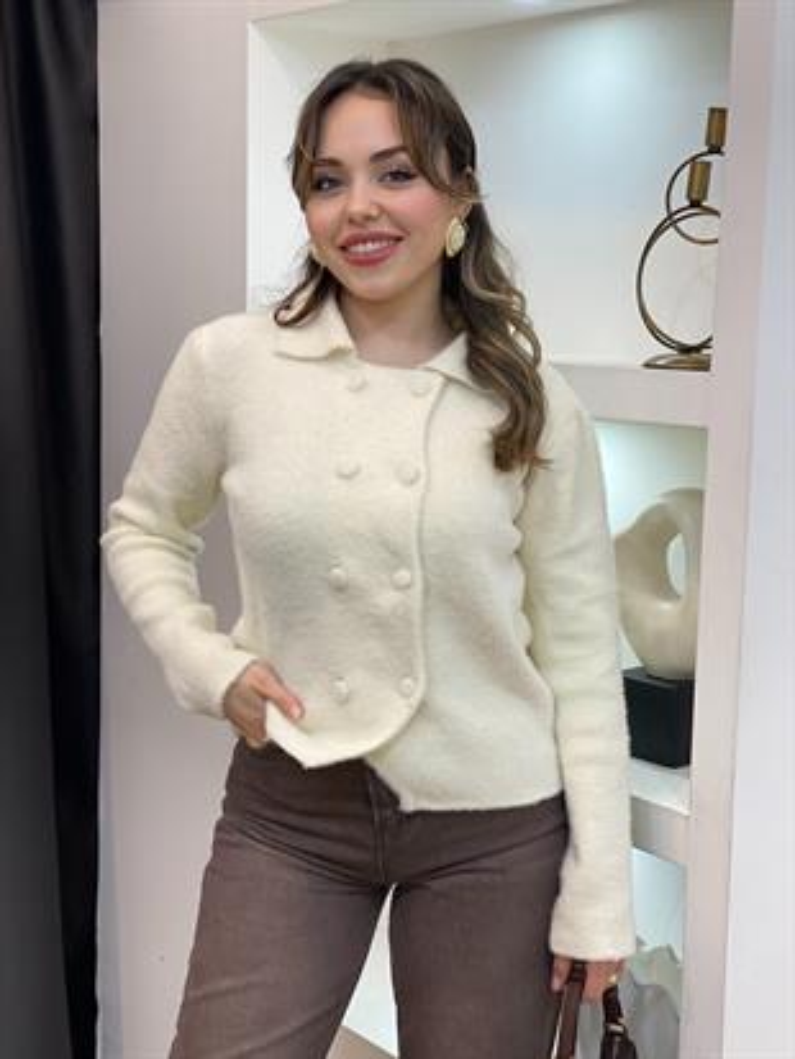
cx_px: 398
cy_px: 530
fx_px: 1592
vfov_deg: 36.8
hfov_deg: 28.0
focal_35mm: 52
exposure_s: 1/100
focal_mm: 6
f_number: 2
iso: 100
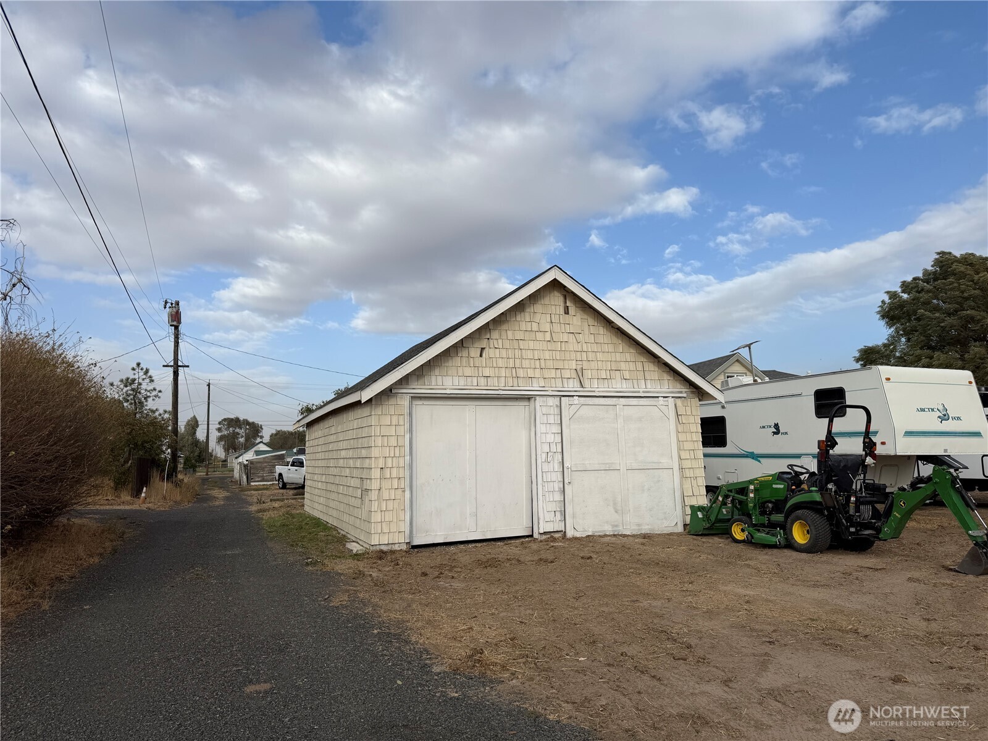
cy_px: 370
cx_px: 494
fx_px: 685
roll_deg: +1.6
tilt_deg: +7.1
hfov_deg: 71.6
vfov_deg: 56.8
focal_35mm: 24
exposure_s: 1/4673
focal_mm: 6.76
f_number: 1.78
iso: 80
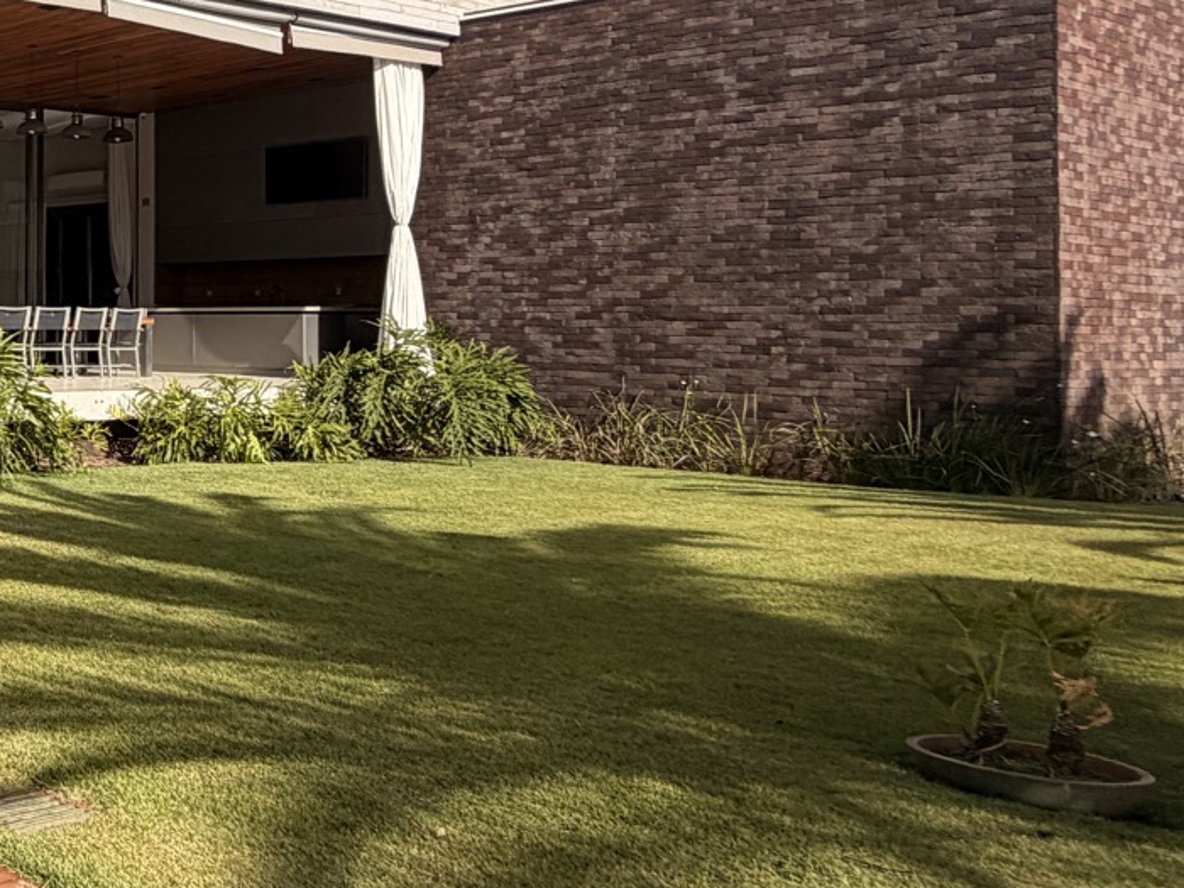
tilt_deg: -2.5
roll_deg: +0.9
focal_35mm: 40
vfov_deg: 35.6
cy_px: 304
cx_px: -477
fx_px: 1368
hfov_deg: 31.3
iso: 25
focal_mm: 2.22
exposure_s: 1/770
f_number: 2.2
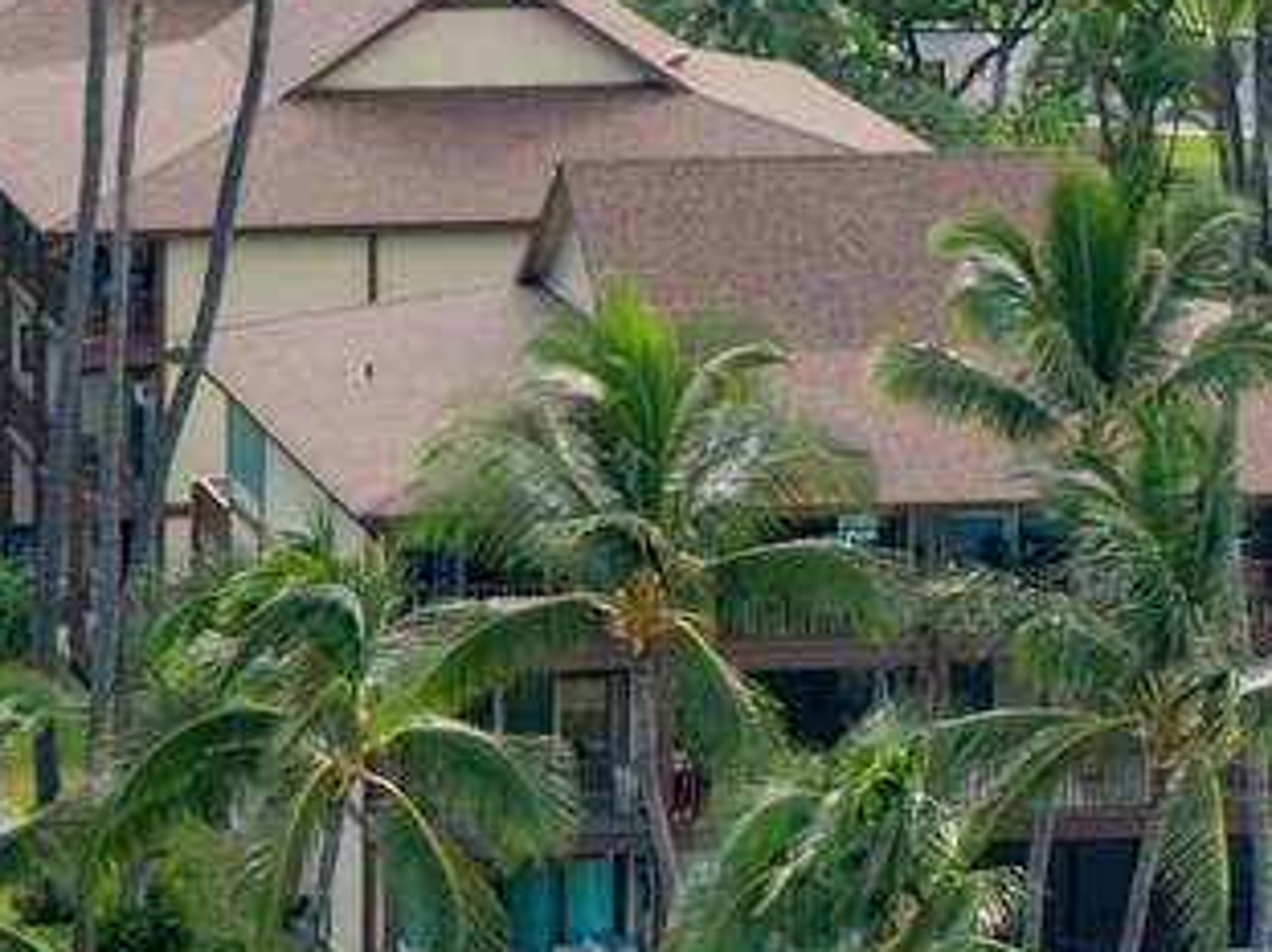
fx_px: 10579
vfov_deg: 5.1
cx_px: -605
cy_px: 1187
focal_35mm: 288
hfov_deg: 6.8
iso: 200
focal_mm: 19.35
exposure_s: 1/1000
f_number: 2.8
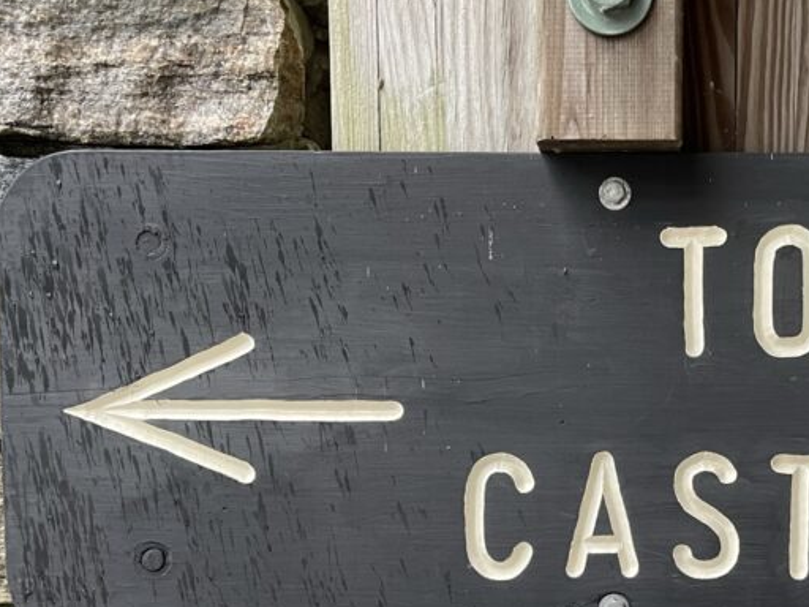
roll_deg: -1.3
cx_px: 627
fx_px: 1215
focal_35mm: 52
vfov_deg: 27.8
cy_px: 425
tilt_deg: -3.7
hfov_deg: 35.8
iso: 200
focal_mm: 5.1
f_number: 1.6
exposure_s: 1/60
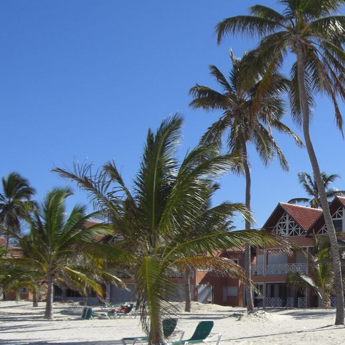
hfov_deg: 25.0
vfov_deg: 26.0
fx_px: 744
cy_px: 219
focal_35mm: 66
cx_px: 334
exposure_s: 1/200
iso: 64
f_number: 8
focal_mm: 6.2
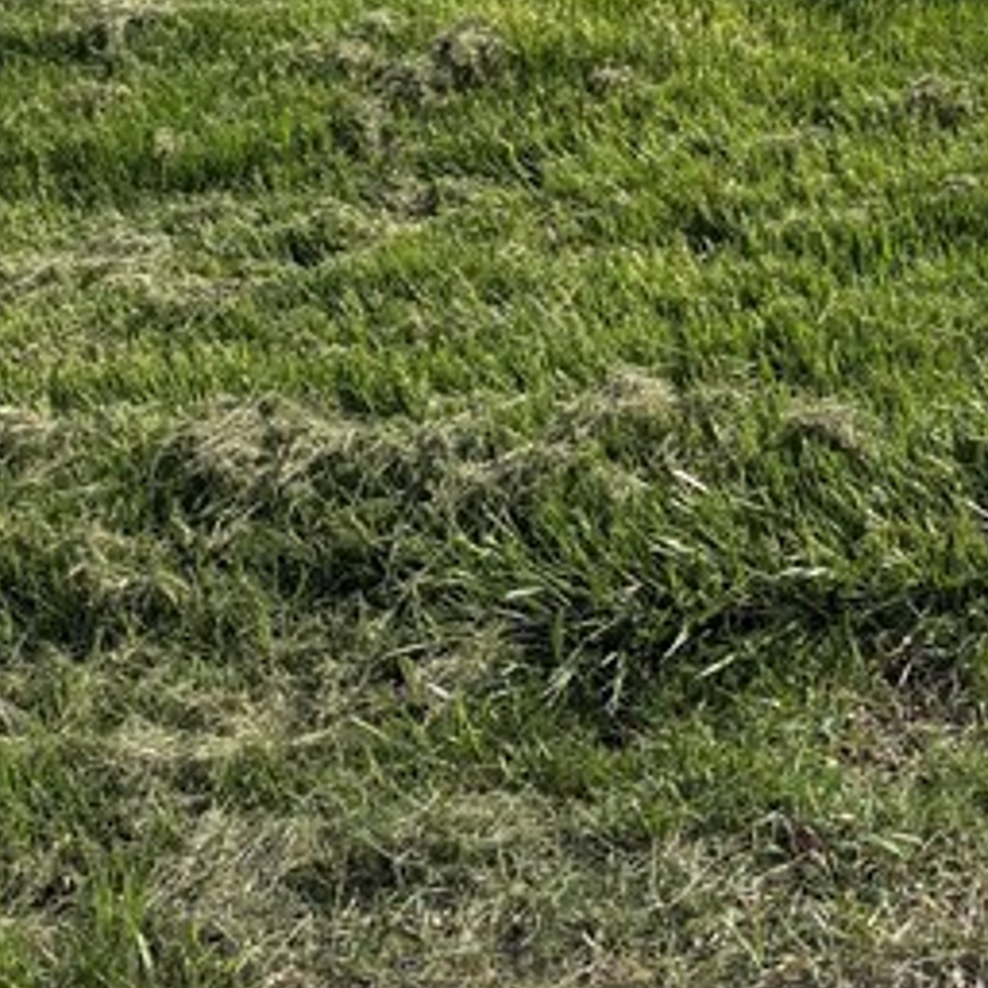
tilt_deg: -4.3
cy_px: -822
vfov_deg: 15.9
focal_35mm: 92
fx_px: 2971
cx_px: 1424
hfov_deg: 17.3
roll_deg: -1.2
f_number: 1.6
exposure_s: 1/4608
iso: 50
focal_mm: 5.96
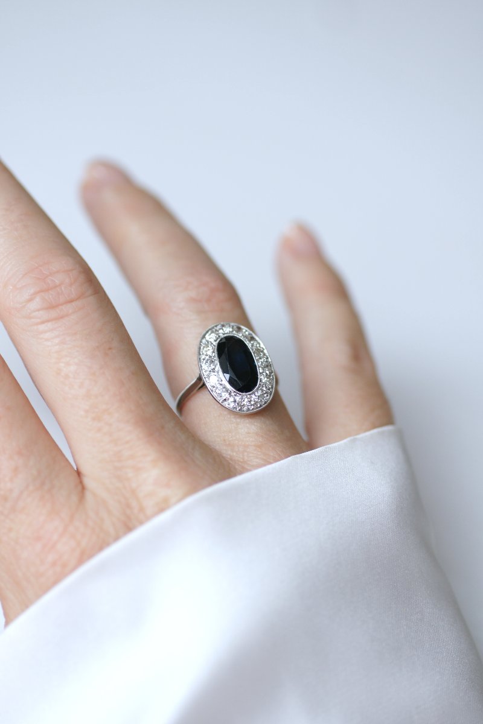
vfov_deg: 19.5
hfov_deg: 13.0
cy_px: 362
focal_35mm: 105
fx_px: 2113
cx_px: 242
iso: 200
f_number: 3.2
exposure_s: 1/125
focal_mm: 70
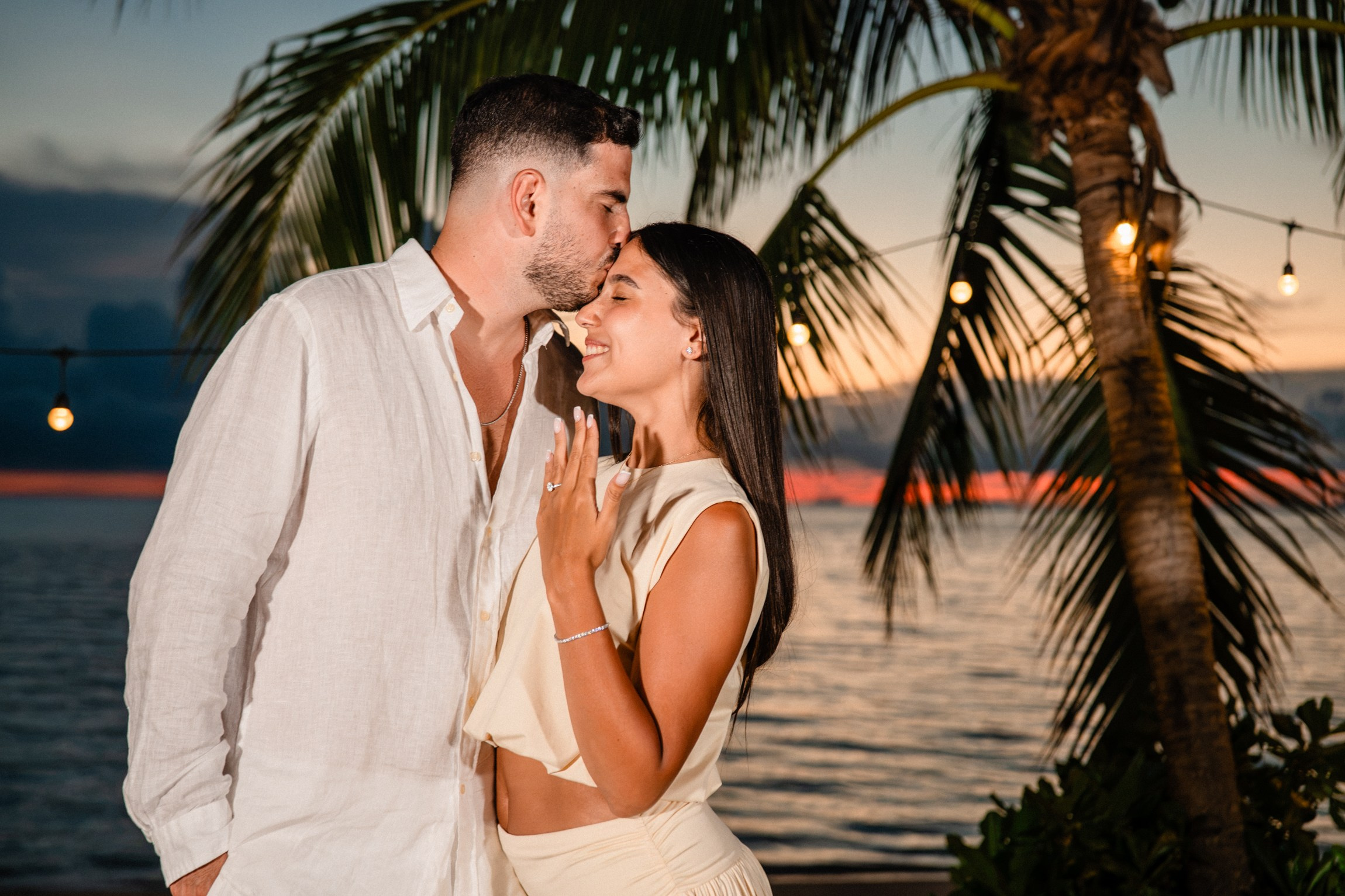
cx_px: 672
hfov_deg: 38.3
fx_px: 1939
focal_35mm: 52
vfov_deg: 26.0
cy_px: 448
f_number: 3.2
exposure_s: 1/400
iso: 3200
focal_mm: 50
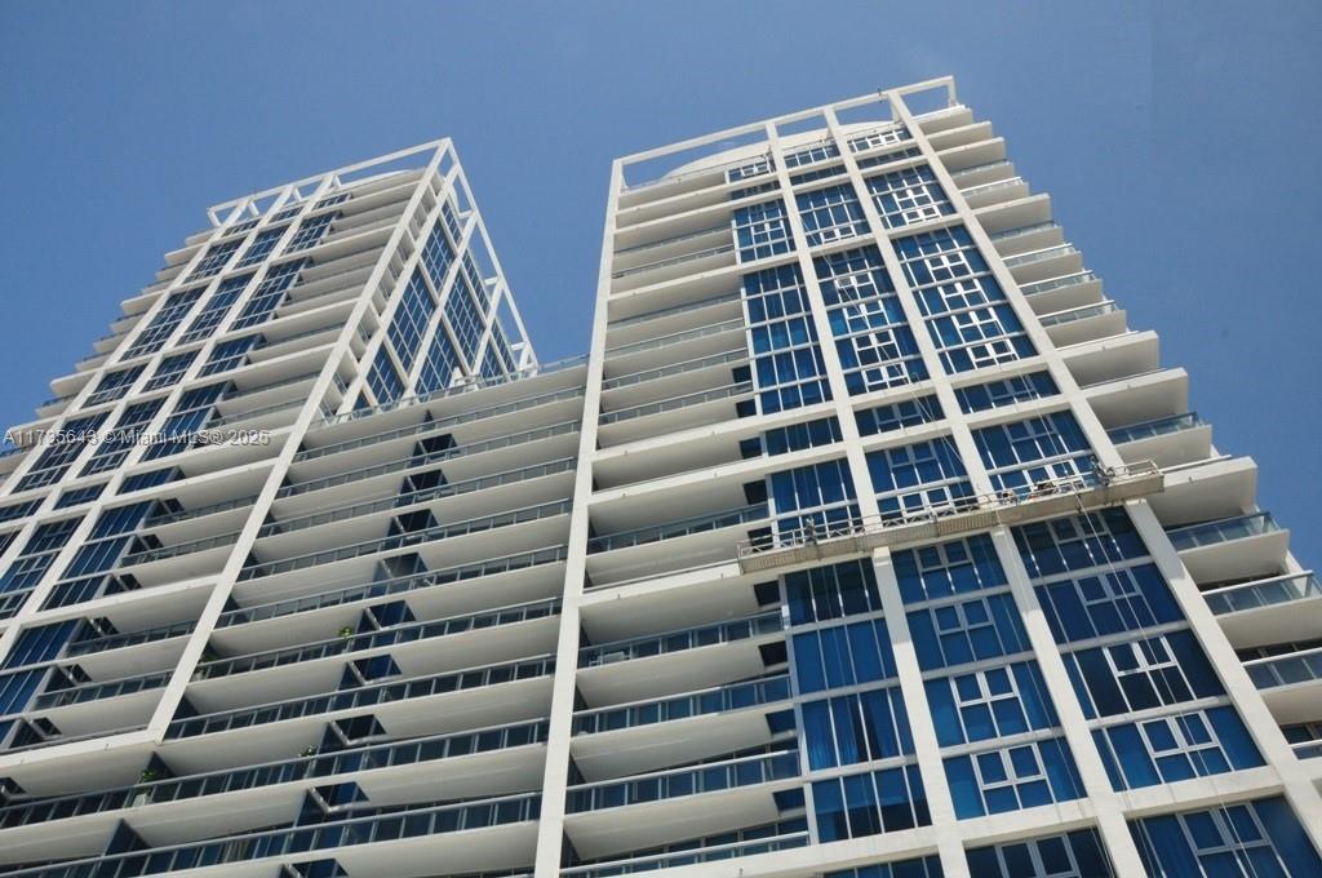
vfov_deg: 47.8
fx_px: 990
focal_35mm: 27
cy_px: 439
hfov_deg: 67.4
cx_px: 661
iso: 800
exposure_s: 1/200
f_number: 20
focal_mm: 18
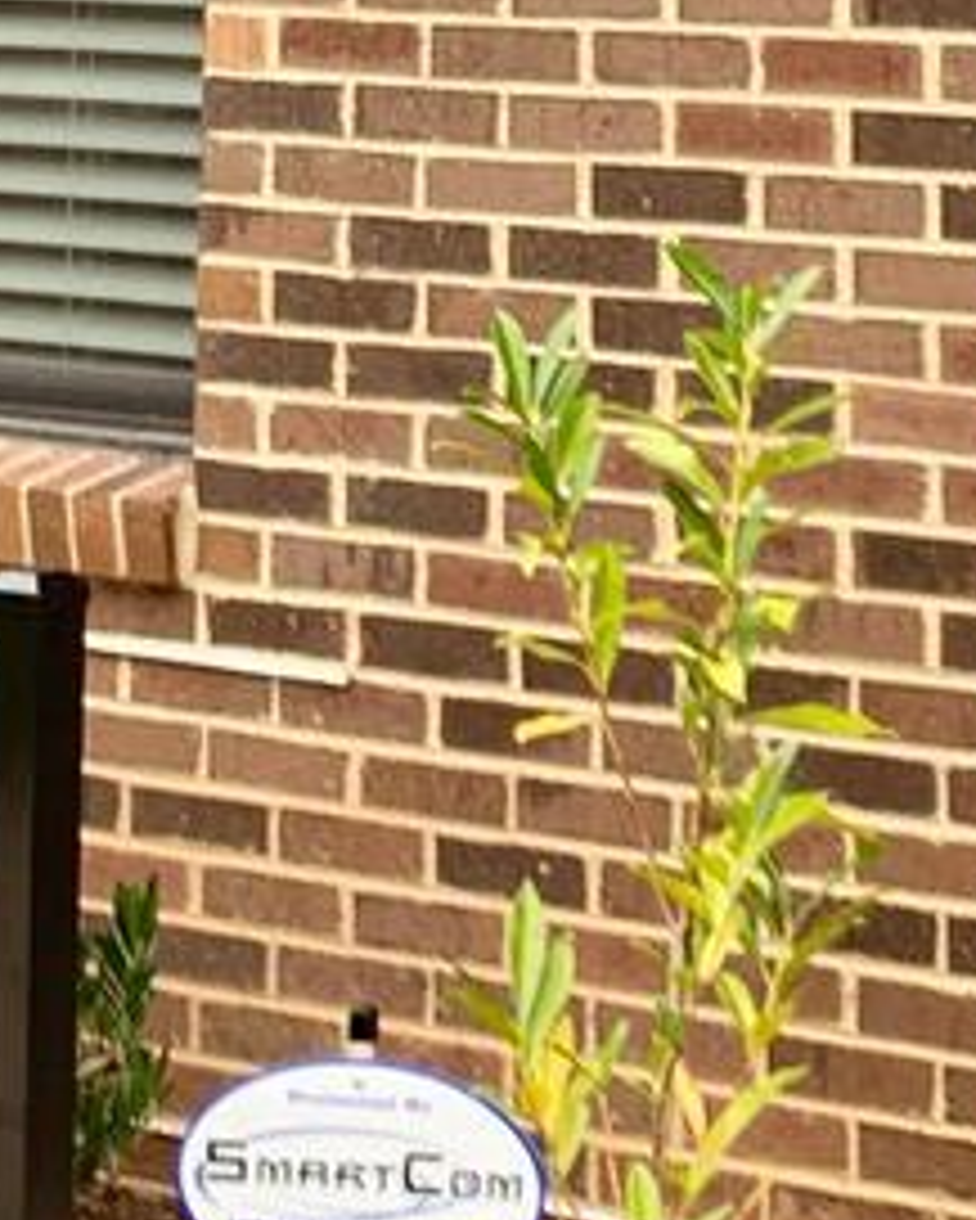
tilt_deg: +4.5
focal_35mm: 144
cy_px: -666
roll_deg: +0.4
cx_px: 612
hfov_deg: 10.7
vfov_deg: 12.6
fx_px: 5197
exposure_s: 1/183
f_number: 1.8
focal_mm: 4.25
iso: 25
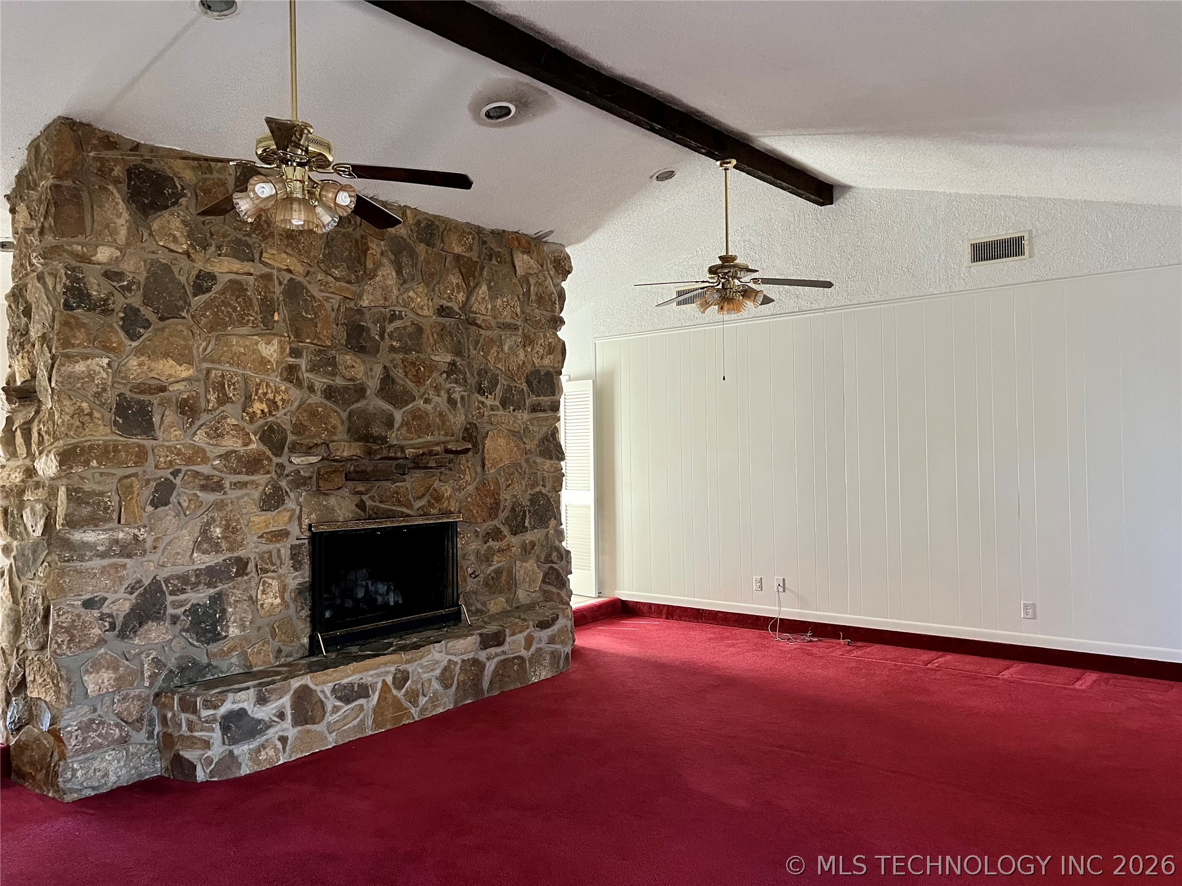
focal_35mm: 26
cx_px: 591
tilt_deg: +0.7
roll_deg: +0.8
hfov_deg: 67.3
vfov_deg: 53.1
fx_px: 888
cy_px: 443
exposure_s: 1/60
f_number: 1.5
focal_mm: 5.7
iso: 400
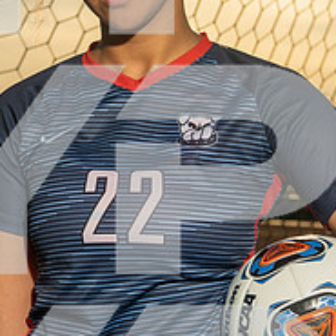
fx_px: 1428
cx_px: 77
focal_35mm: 130
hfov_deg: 13.4
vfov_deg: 13.4
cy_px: 171
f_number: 4.5
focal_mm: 42
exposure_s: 1/250
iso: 200
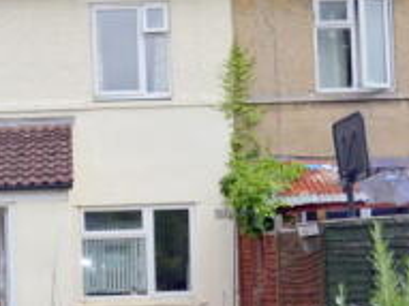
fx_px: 1696
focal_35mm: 144
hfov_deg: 13.5
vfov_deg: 10.3
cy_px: 203
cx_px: -34
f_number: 5
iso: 100
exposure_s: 1/200
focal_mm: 29
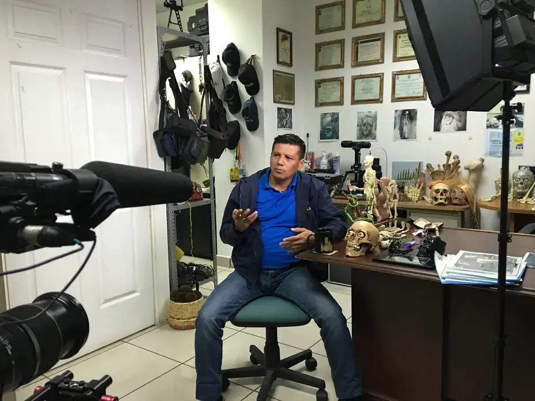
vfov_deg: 48.2
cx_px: 268
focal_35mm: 29
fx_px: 448
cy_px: 200
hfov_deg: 61.7
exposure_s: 1/15
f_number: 2.2
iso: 80
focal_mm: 4.15
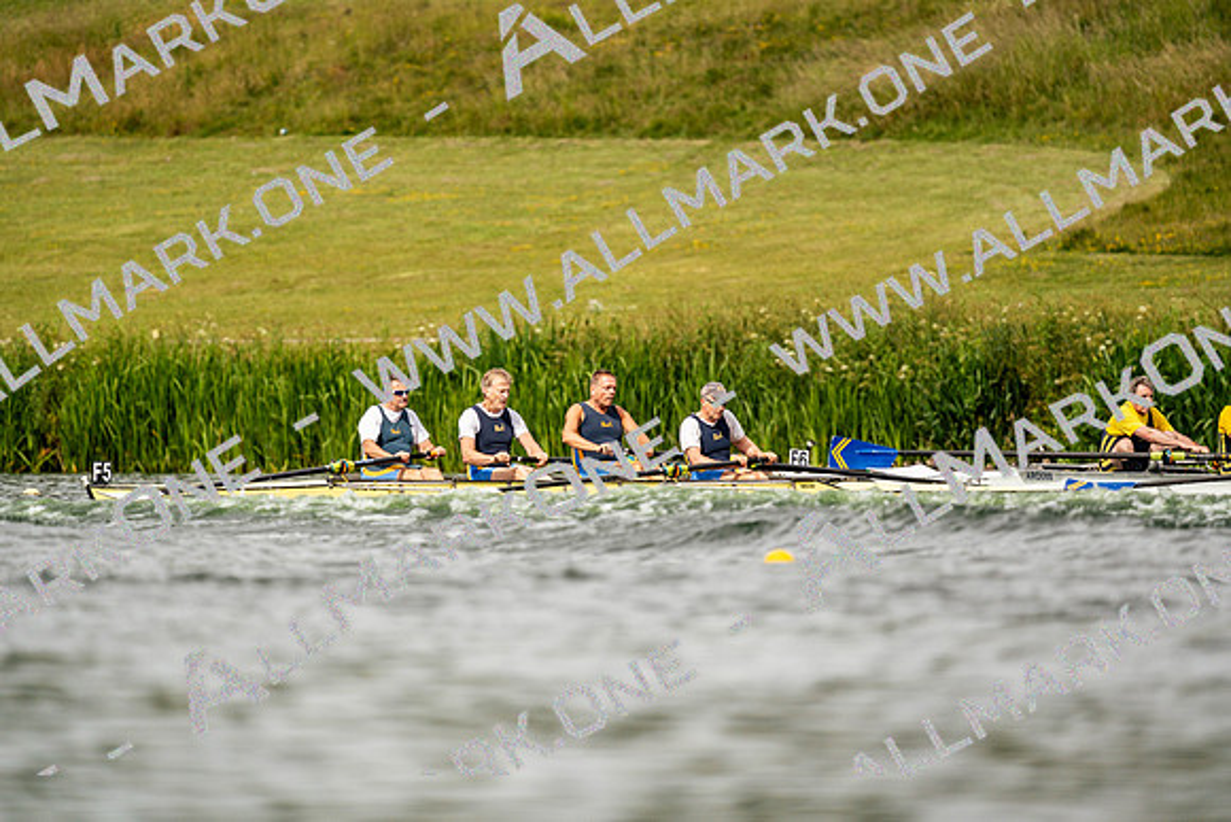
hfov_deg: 3.4
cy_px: 411
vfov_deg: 2.3
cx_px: 616
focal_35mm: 600
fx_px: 20521
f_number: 6.3
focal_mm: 600
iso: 250
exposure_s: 1/2000
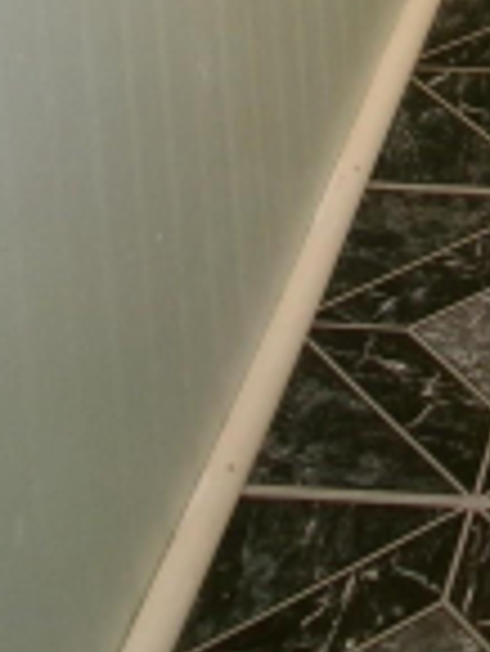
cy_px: -351
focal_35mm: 129
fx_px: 2431
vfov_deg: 14.2
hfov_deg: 11.0
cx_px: 789
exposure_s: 1/34
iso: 200
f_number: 3.9
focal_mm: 5.1
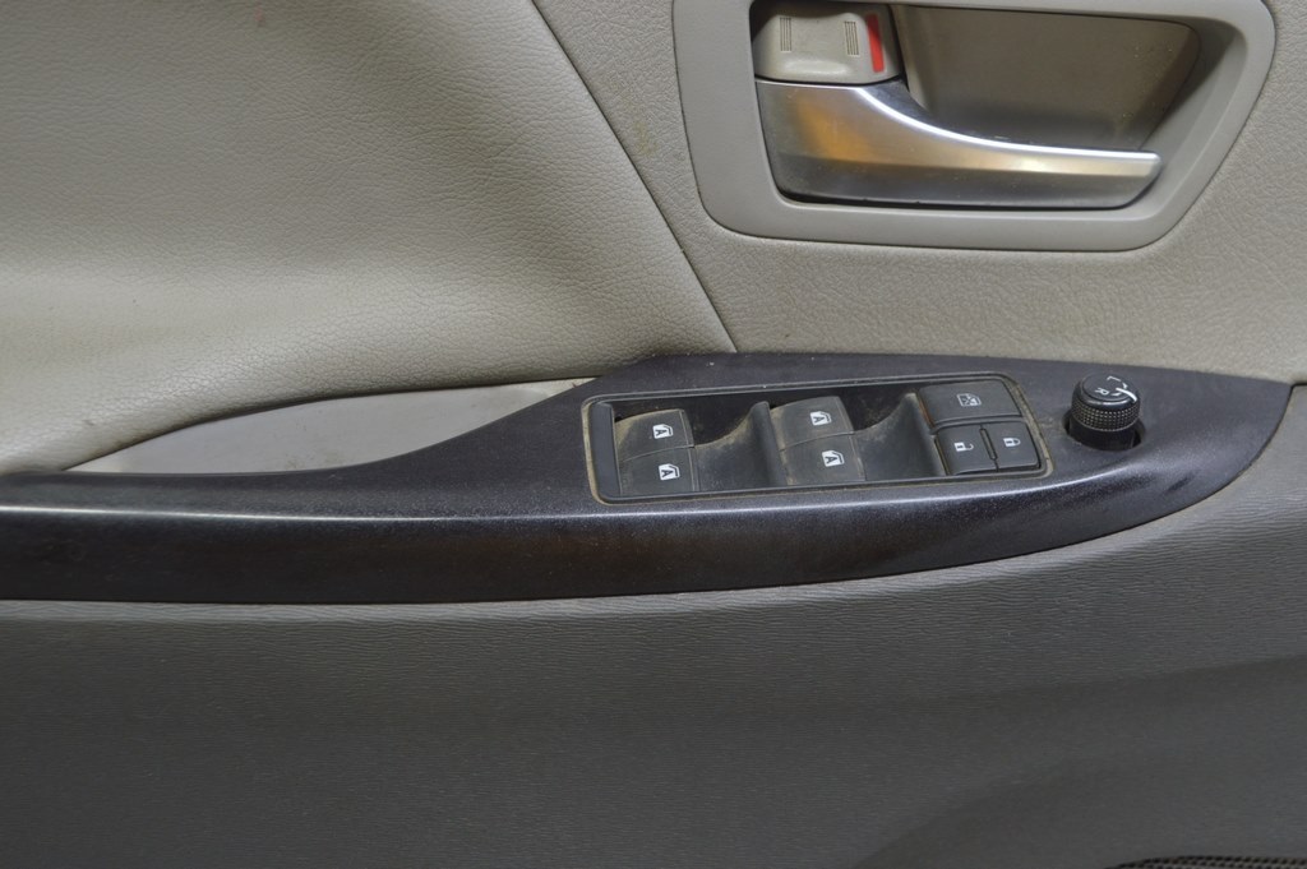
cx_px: 654
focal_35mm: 45
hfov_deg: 43.6
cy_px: 434
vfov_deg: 29.8
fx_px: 1632
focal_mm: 30
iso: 400
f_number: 5.6
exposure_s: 1/20
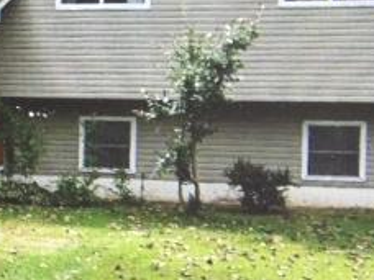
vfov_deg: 8.5
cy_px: 70
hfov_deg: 11.3
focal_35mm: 174
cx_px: 3
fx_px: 1880
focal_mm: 11.1
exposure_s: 1/11
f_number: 4
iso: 800
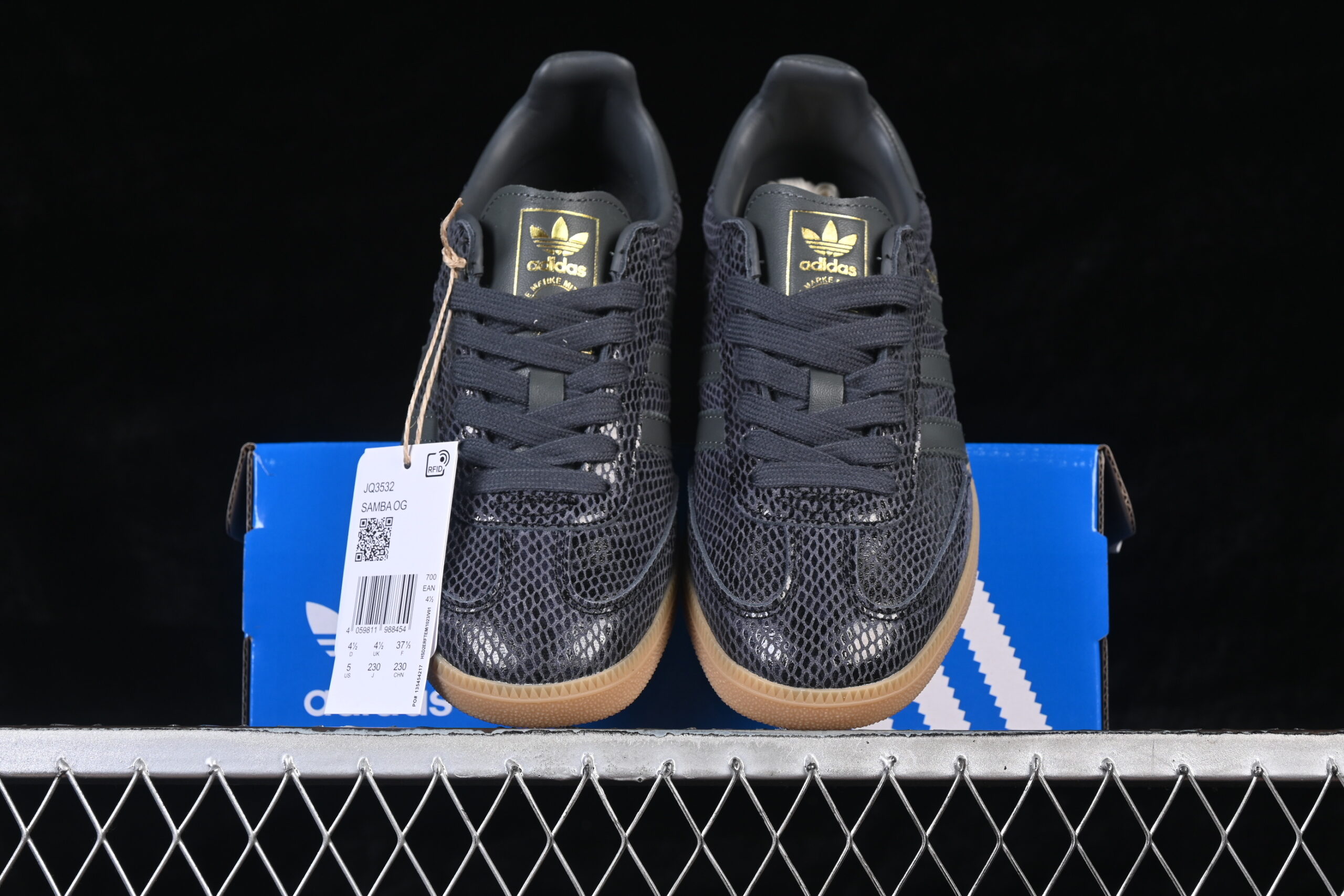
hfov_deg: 27.0
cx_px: 672
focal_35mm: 75
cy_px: 448
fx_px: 2800
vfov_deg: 18.2
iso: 160
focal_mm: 50
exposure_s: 1/80
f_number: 7.1
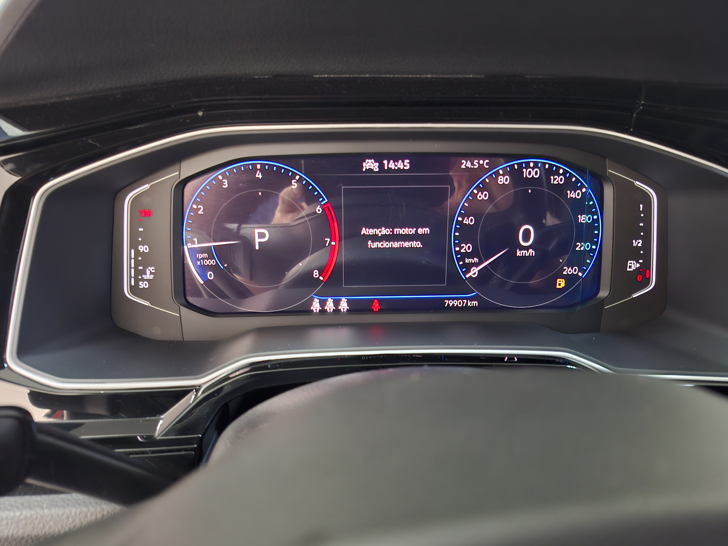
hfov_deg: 73.9
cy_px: 273
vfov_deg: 58.9
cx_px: 364
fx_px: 484
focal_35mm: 23
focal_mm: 5.54
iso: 1250
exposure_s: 1/17
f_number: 1.8
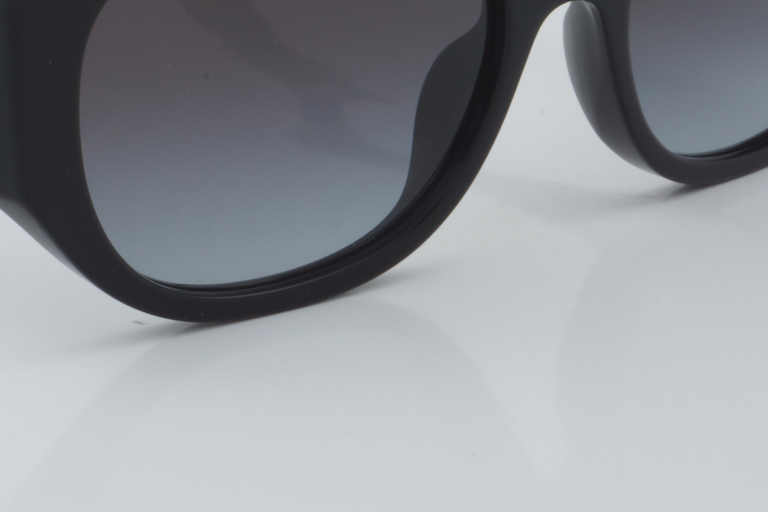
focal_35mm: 139
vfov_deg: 9.8
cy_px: 39
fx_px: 2965
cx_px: 251
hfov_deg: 14.7
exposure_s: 1/3
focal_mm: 50
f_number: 32
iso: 100
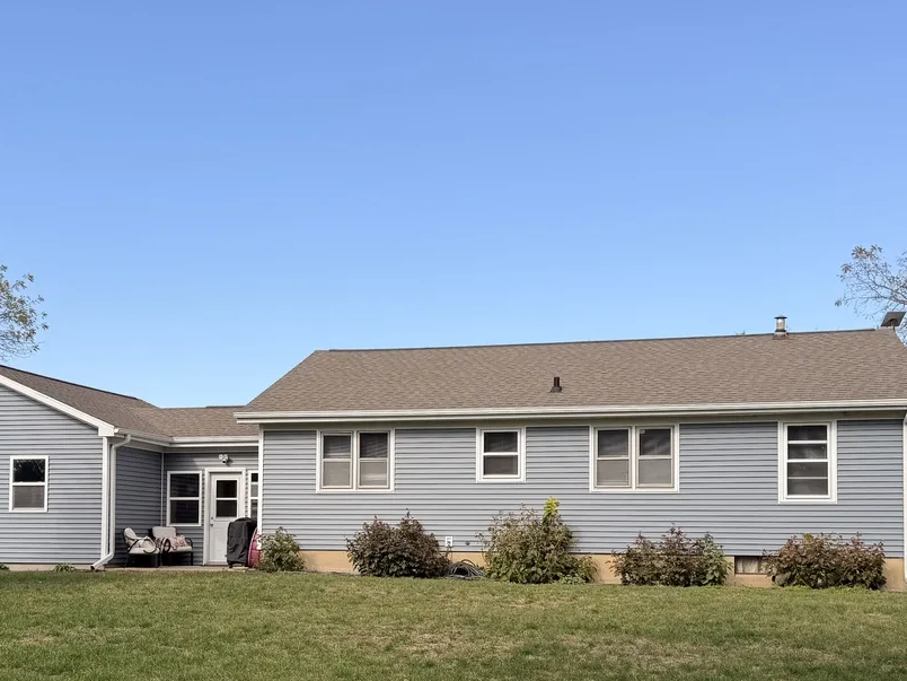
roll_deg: +0.0
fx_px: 1127
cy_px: 482
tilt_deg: +2.1
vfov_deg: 33.1
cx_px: 402
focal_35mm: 43
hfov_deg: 43.8
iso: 80
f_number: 1.78
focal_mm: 6.76
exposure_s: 1/3425
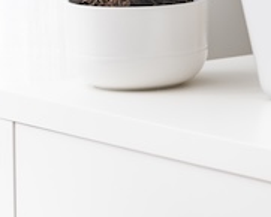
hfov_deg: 6.3
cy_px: -143
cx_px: 587
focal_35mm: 295
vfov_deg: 5.2
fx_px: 2367
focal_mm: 71
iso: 160
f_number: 3.2
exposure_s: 1/125
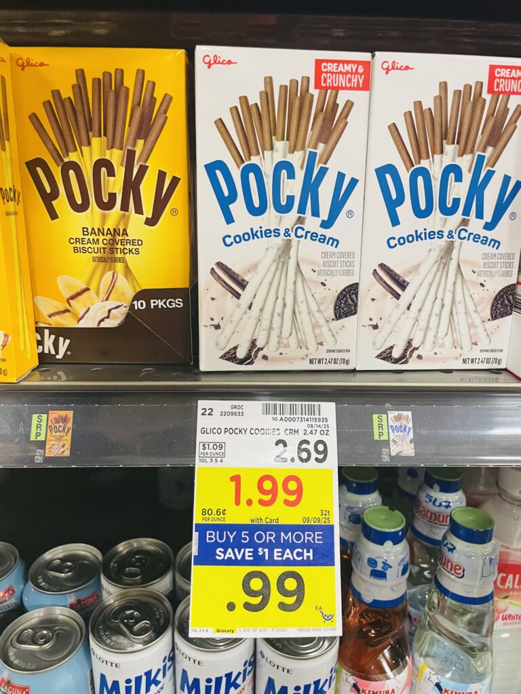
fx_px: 522
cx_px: 260
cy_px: 347
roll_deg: -1.4
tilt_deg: -18.0
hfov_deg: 53.1
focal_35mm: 26
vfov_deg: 67.3
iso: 160
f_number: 1.6
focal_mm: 4.2
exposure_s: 1/60
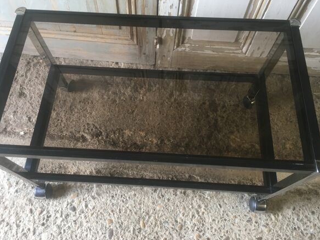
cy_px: 120
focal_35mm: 30
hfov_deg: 60.0
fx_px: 277
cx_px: 156
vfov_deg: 46.8
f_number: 2.2
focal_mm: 4.15
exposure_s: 1/33
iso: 100
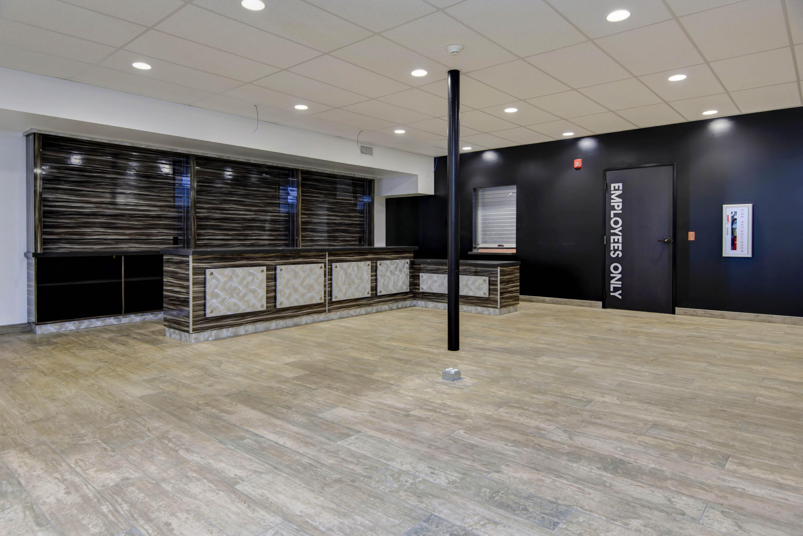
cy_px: 268
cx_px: 402
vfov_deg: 57.3
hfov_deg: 78.6
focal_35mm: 22
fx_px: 491
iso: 400
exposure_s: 1/4
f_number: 6.7
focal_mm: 22
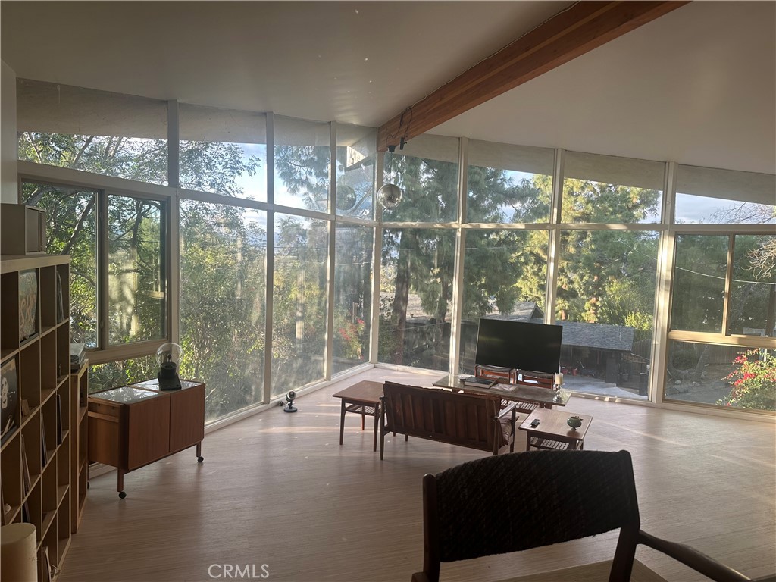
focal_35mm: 24
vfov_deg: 56.8
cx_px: 388
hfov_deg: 71.6
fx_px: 538
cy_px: 291
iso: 64
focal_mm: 6.86
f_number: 1.78
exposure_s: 1/174
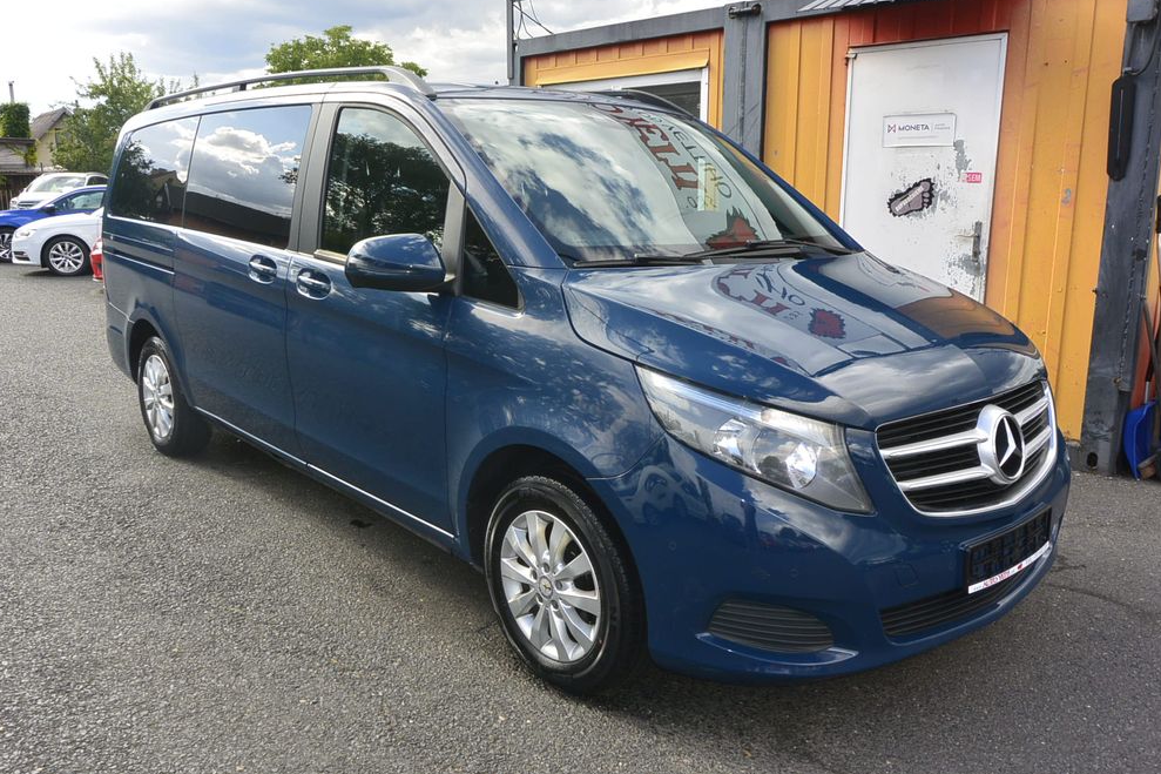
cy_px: 383
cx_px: 582
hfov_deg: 63.7
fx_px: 935
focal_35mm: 29
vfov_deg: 44.9
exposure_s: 1/250
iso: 160
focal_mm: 10.7
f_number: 5.6
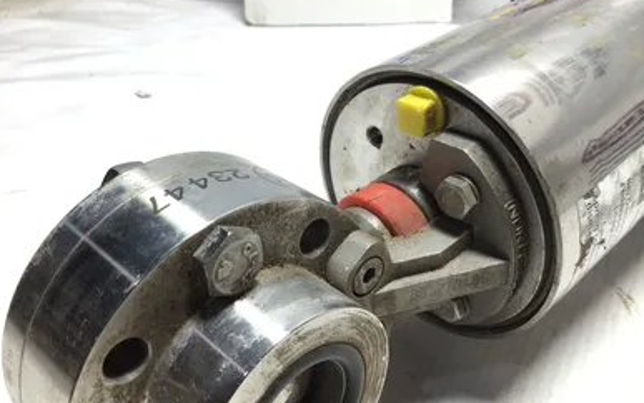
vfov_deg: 37.2
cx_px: 316
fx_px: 597
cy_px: 226
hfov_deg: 56.7
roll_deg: -0.7
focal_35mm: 34
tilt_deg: -31.0
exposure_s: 1/60
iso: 32
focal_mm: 3.3
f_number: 2.4
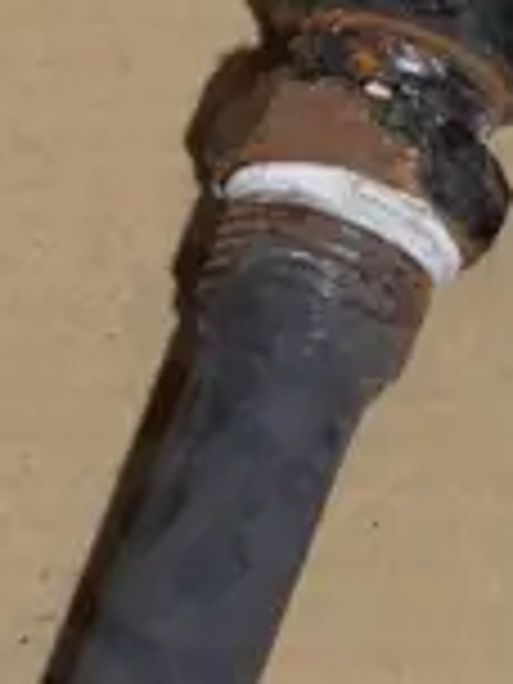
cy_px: -180
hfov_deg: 4.6
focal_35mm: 324
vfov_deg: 6.1
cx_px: 720
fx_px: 6402
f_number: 5.2
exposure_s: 1/60
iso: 500
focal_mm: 24
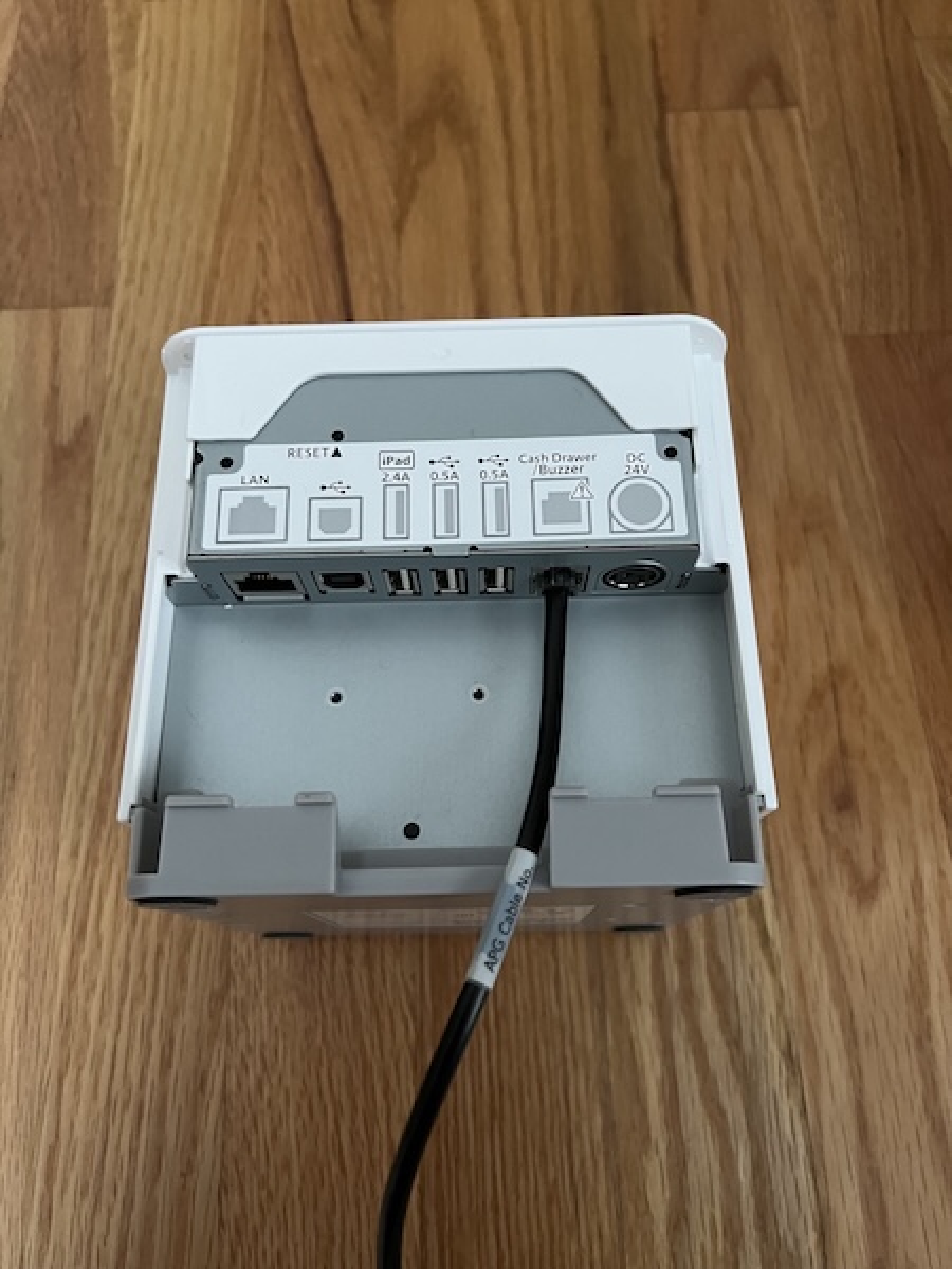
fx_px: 953
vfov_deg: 67.3
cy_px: 634
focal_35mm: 26
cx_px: 476
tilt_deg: -70.2
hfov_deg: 53.1
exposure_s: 1/40
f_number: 1.5
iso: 640
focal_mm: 5.7
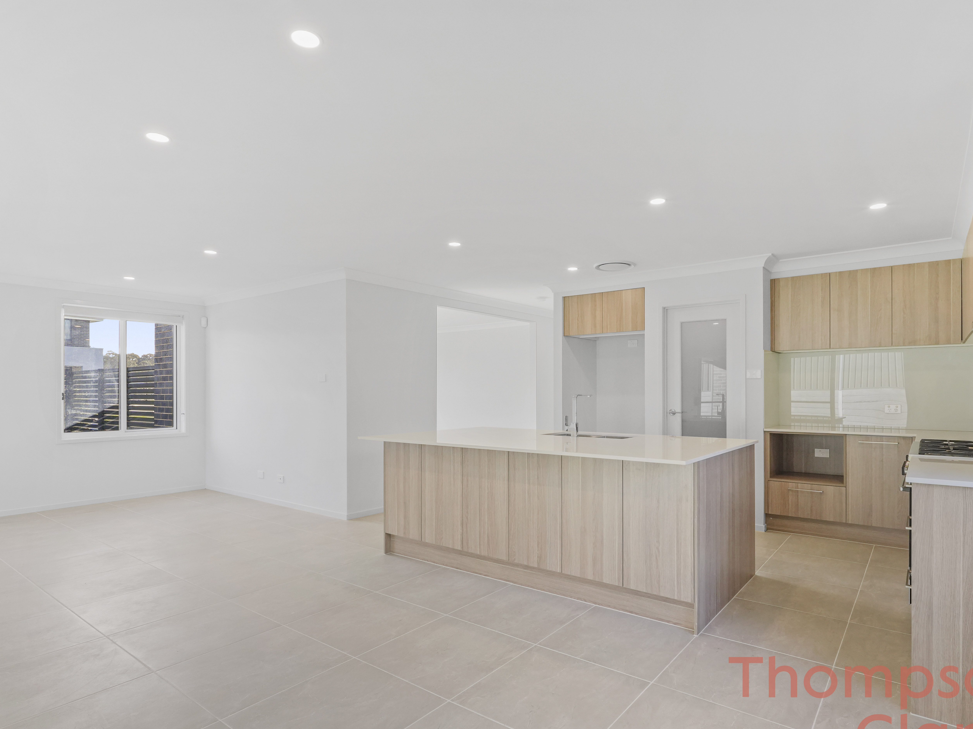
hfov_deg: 82.7
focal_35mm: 20
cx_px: 526
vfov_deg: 66.9
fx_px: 551
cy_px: 396
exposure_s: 1/30
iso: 1600
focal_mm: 11
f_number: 9
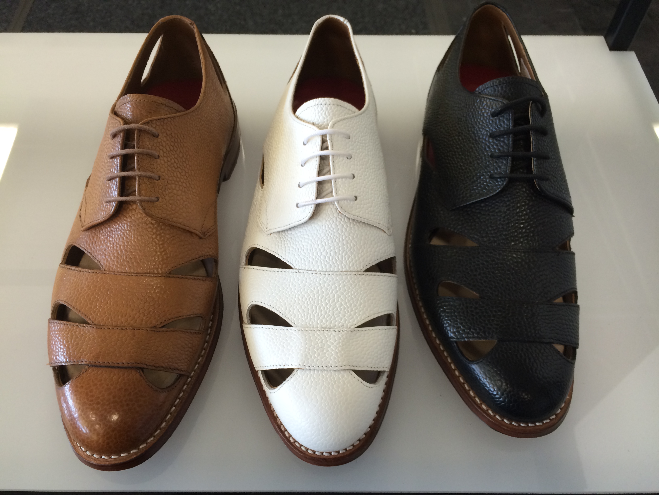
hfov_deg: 61.7
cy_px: 248
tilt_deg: -55.8
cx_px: 330
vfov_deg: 48.2
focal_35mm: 29
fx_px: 552
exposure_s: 1/30
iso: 50
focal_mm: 4.15
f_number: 2.2
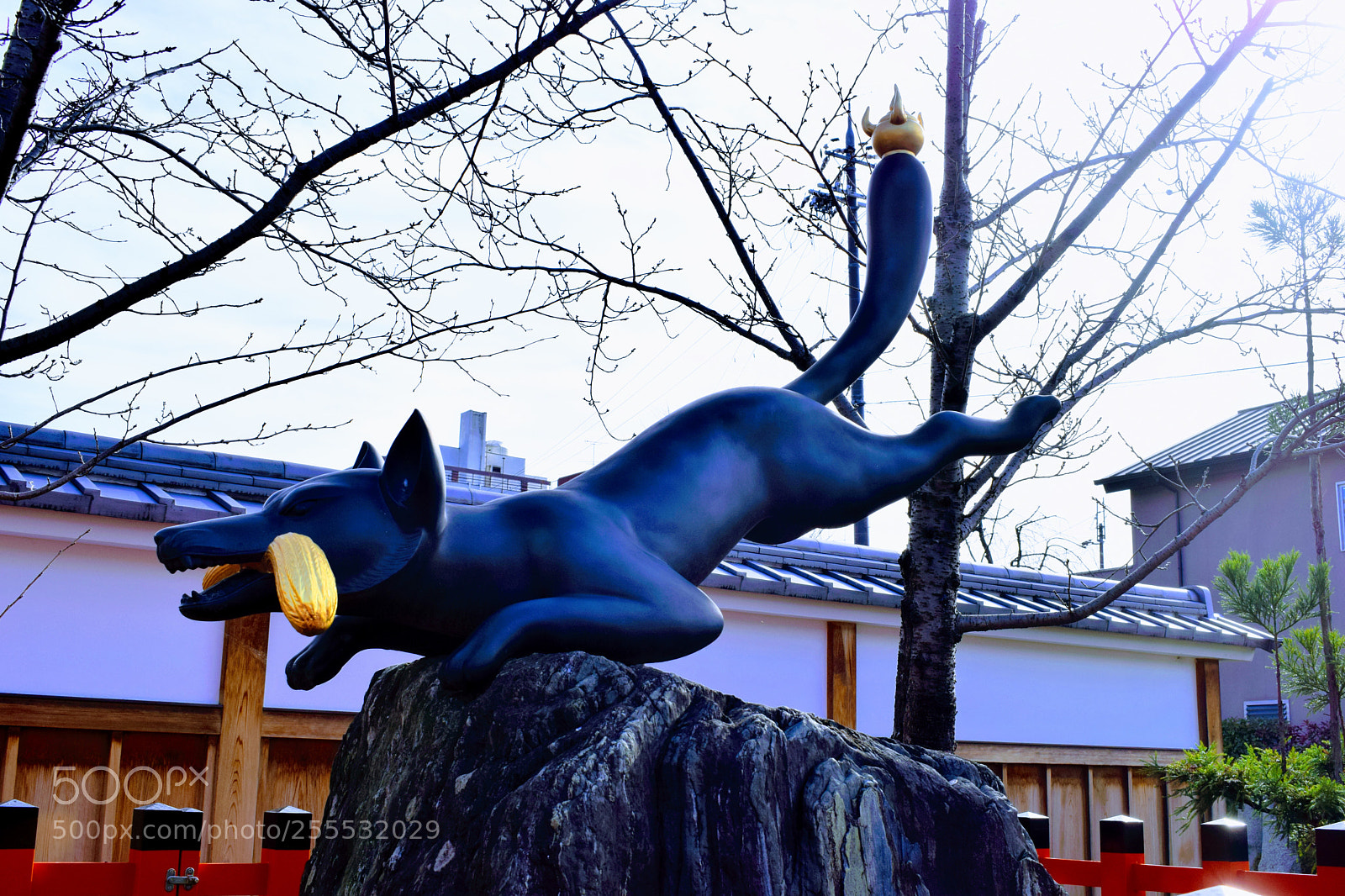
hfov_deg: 49.6
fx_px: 1457
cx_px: 672
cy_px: 448
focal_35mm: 39
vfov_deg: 34.2
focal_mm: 26
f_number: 10
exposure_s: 1/400
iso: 200
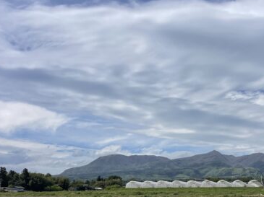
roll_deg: -0.6
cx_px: 223
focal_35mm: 48
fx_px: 366
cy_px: 132
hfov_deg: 37.8
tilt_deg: +8.8
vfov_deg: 30.0
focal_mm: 5.1
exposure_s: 1/9174
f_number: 1.6
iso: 32
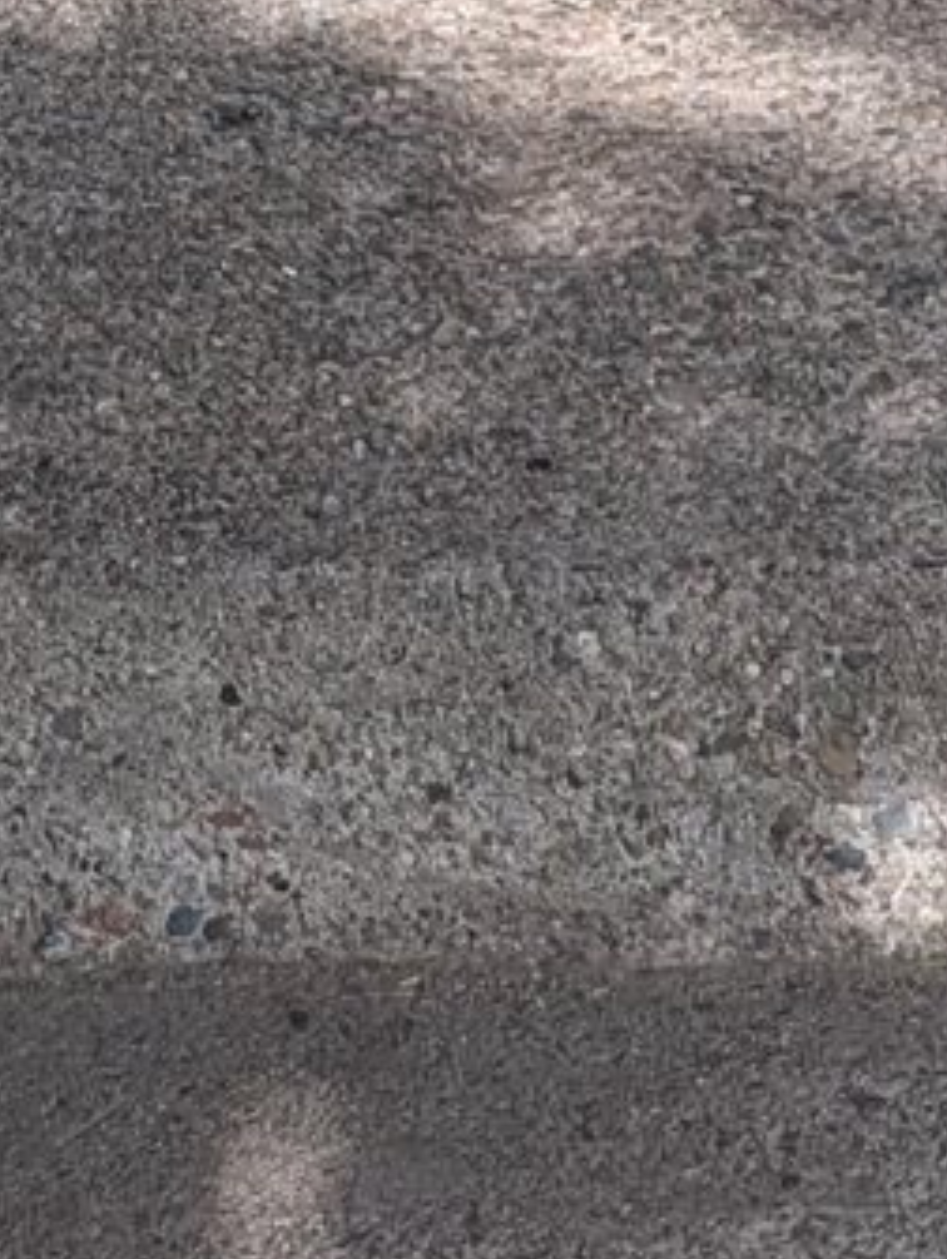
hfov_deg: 9.0
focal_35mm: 165
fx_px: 6007
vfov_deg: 10.6
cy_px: -1575
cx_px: 778
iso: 23
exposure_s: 1/3534
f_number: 1.68
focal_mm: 6.9
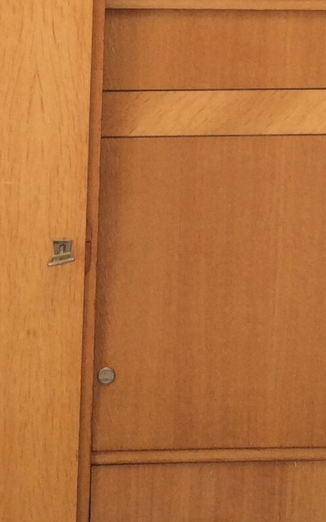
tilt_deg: -18.3
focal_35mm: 112
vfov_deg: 18.1
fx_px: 1592
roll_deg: -1.1
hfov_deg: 11.7
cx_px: 146
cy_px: -15
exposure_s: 1/50
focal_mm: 3.3
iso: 40
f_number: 2.4
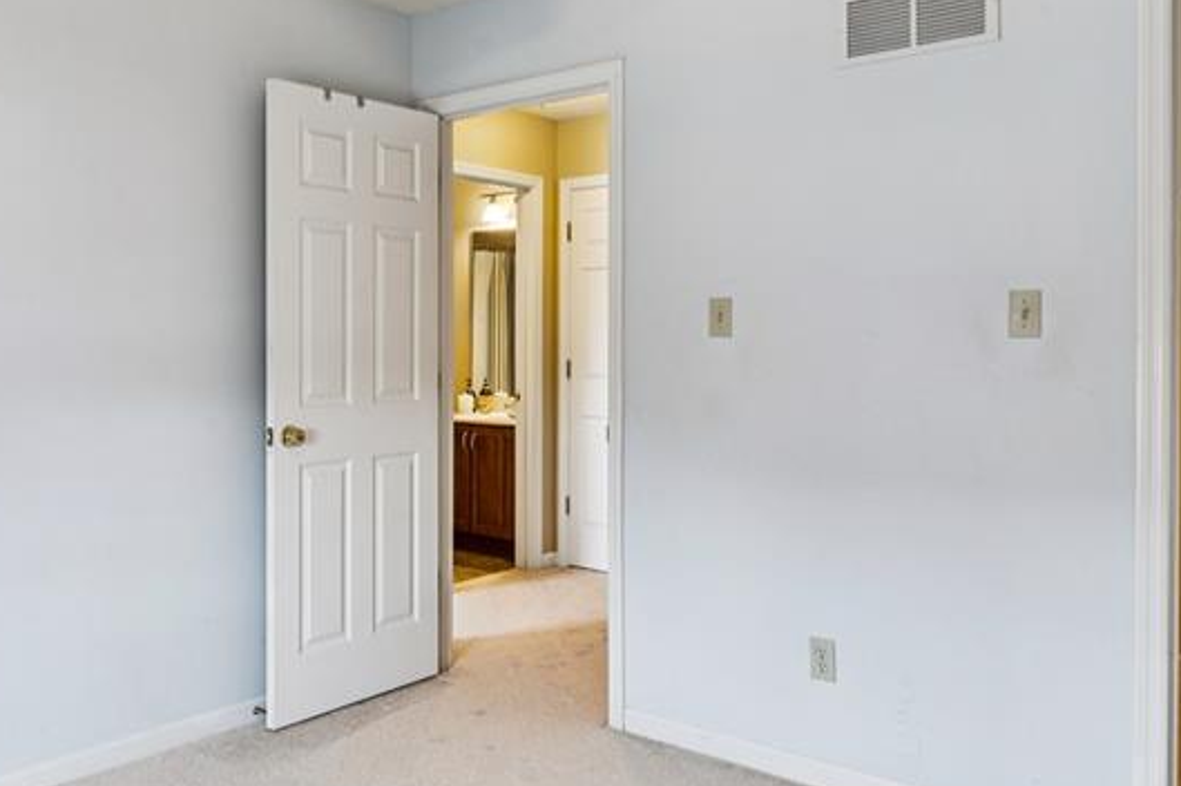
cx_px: 433
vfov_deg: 40.8
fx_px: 1054
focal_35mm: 32
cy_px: 357
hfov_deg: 57.7
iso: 200
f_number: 13
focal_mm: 16.6
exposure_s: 1/2
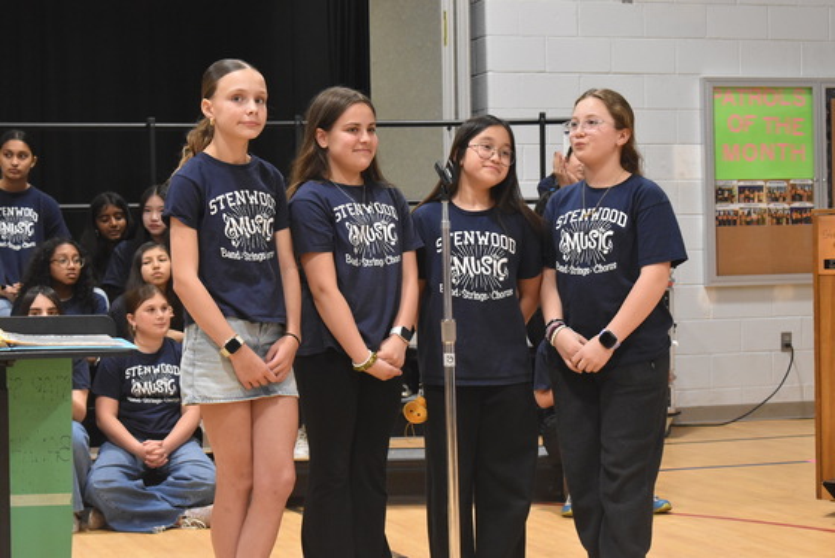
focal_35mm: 82
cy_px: 279
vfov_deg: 16.6
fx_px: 1914
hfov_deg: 24.6
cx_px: 418
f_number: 5.6
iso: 2500
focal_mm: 55
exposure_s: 1/60
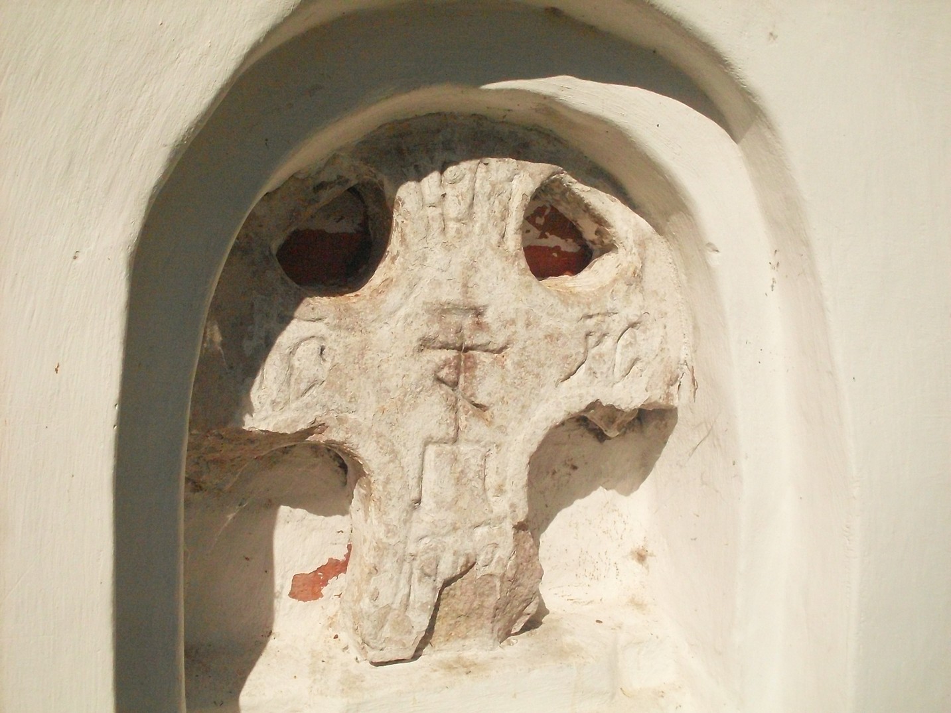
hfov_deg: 49.0
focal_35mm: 38
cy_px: 356
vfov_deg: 37.7
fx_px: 1044
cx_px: 476
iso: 400
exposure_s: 1/2000
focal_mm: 6.3
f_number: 8.4
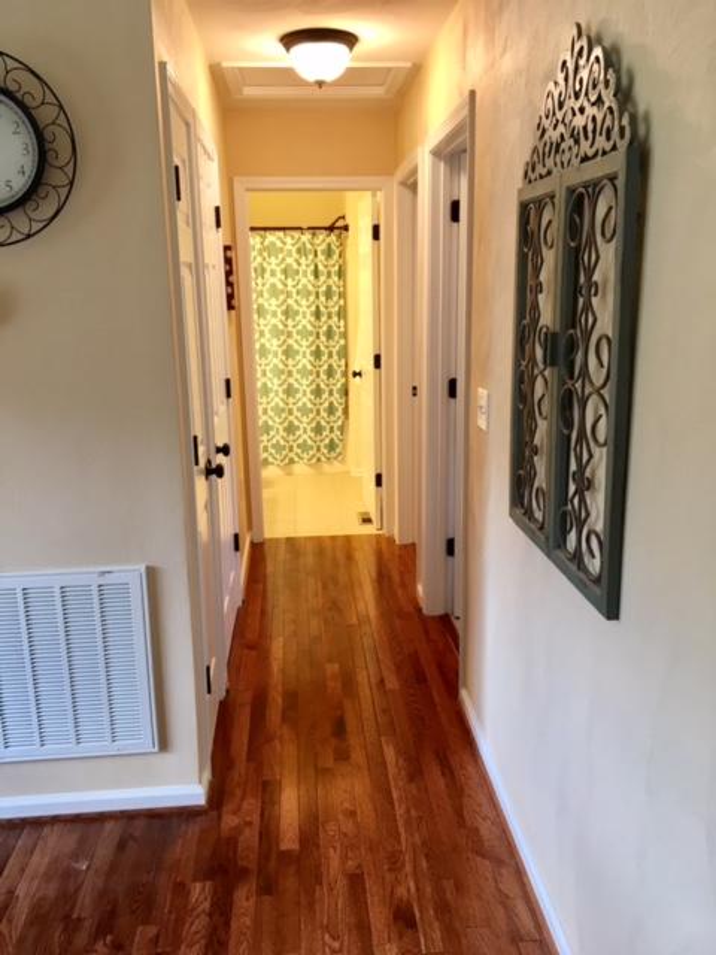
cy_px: 478
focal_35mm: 29
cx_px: 358
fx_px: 800
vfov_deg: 61.7
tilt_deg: -13.1
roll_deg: +0.6
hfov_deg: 48.2
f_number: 2.2
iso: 64
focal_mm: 4.15
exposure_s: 1/30
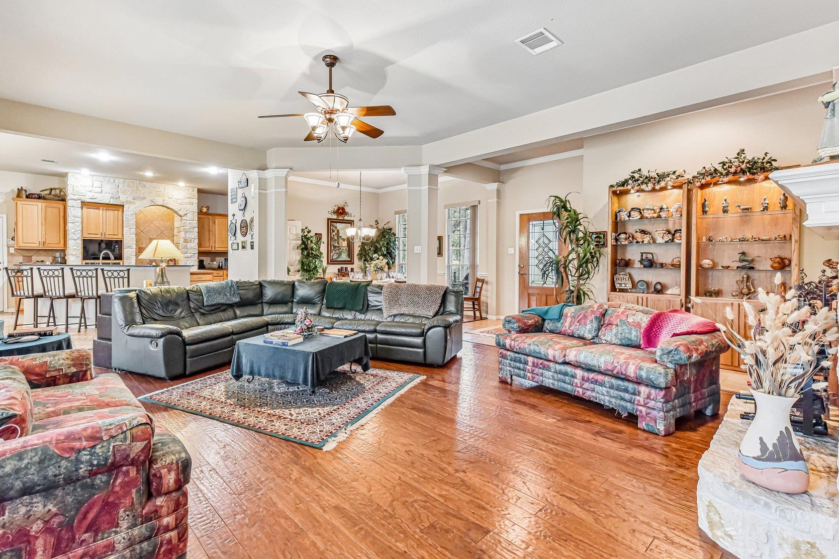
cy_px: 261
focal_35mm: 17
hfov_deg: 92.8
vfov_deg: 70.3
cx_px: 365
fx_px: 396
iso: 2000
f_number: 8
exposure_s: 1/15
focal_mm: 14
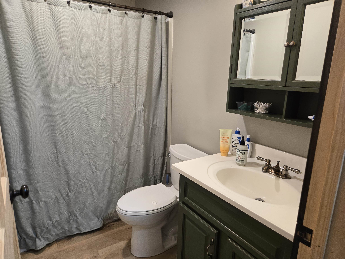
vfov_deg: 58.9
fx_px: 229
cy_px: 130
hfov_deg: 73.9
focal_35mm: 23
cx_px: 172
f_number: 1.8
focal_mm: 5.4
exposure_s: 1/120
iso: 250
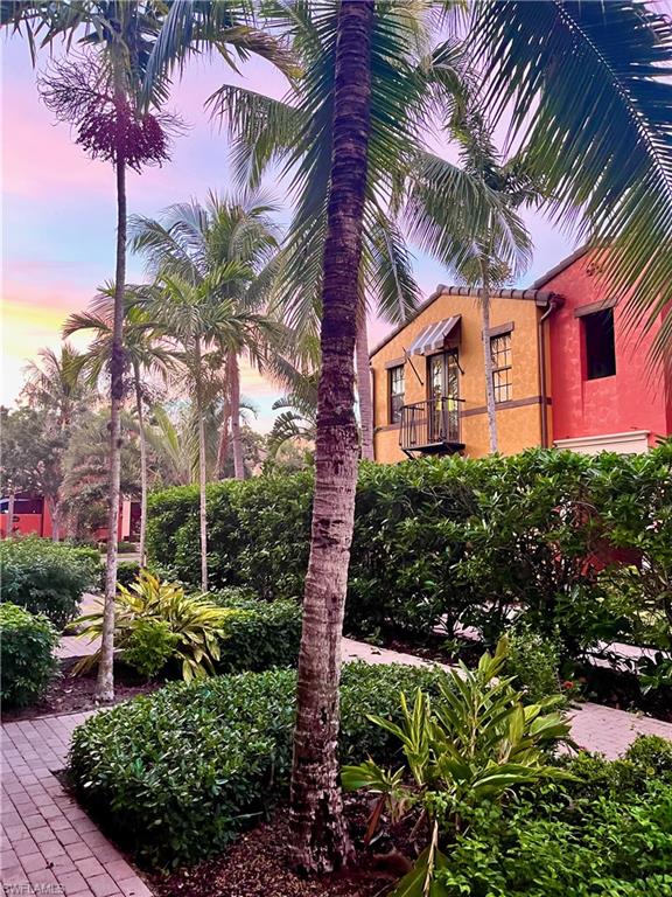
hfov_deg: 53.1
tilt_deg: +5.3
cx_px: 336
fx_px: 673
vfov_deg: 67.3
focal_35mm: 26
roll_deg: -0.4
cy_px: 448
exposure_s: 1/60
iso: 500
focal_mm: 5.1
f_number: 1.6
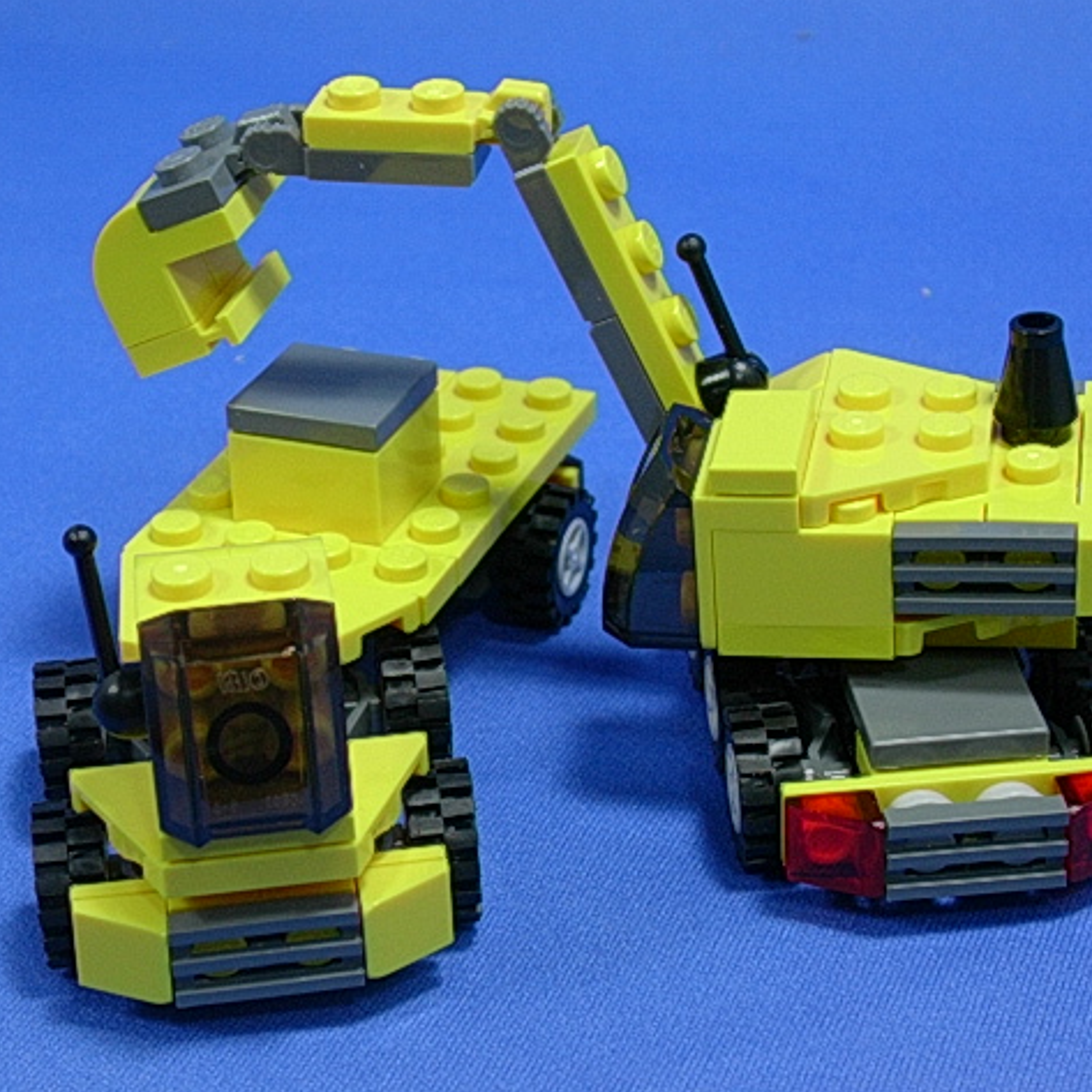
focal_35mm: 85
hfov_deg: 20.4
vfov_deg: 20.4
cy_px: 543
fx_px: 3034
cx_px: 584
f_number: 3.7
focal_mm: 10.8
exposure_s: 1/21.9
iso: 70
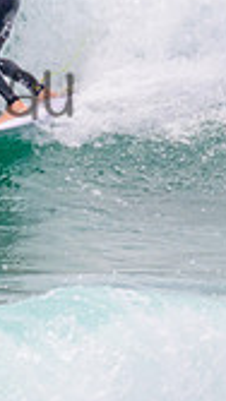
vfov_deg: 0.7
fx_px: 30965
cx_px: -180
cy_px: 61
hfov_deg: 0.4
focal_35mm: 2908
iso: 1000
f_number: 11
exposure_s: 1/2000
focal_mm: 800
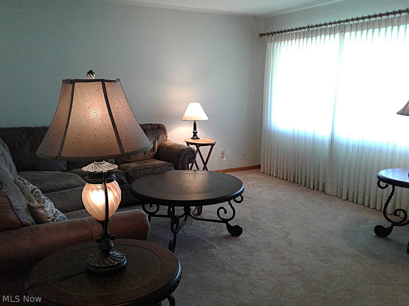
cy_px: 153
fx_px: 390
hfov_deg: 55.4
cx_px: 204
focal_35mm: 33
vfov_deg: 42.9
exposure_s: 1/25
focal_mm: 3.3
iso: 100
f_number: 2.2
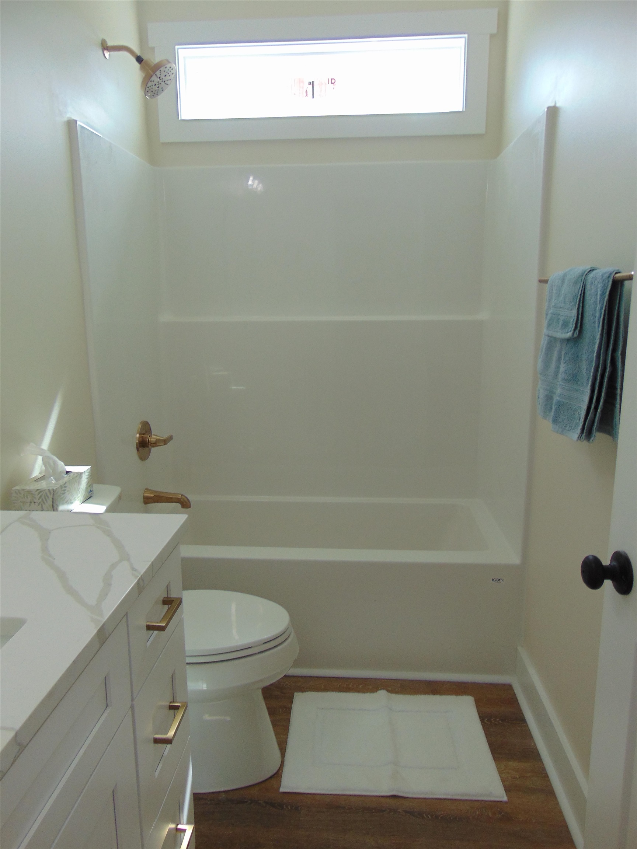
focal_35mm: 25
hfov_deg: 54.9
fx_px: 613
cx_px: 318
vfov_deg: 69.4
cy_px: 424
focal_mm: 4.5
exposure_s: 1/80
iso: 80
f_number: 3
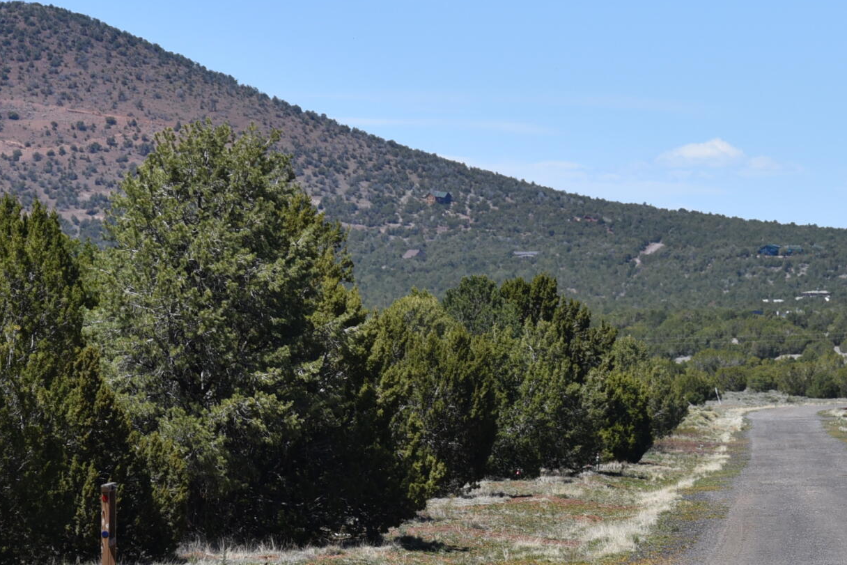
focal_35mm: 259
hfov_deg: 7.9
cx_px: 713
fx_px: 6094
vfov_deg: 5.3
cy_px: 247
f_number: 10
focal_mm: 105
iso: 200
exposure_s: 1/400
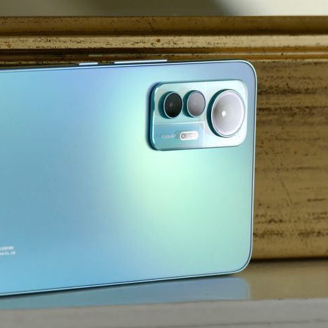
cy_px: 164
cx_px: 146
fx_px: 3366
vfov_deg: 5.6
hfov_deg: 5.6
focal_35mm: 314
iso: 200
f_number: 4.5
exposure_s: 1/100
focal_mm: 89.34
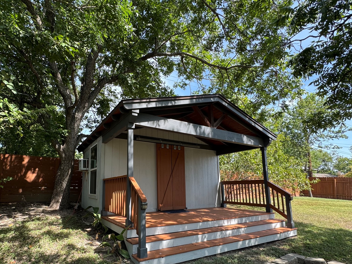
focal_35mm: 19
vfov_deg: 68.0
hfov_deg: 84.2
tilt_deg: +7.7
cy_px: 159
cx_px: 153
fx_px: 193
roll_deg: +0.6
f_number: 2.2
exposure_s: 1/225
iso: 40
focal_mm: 2.22
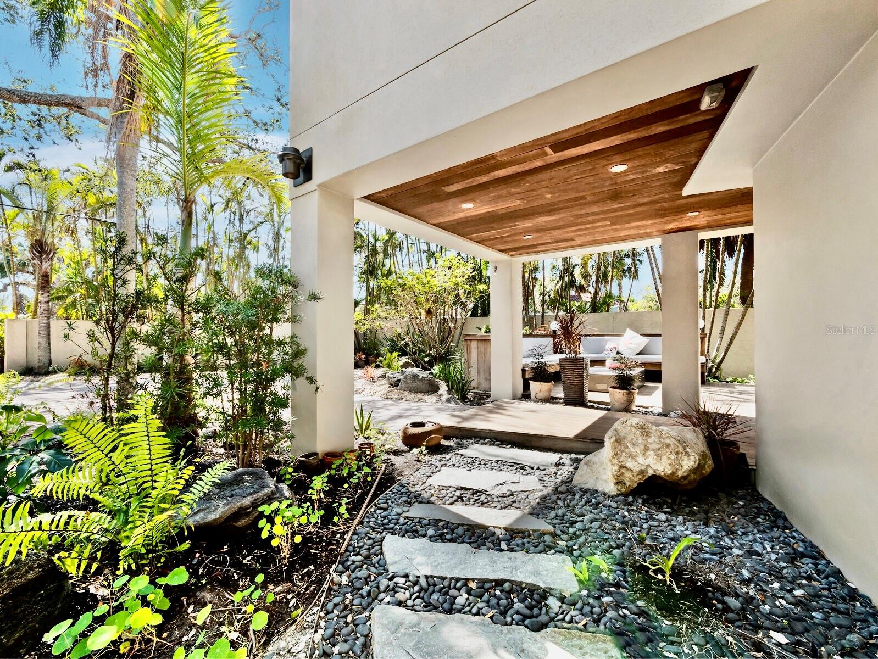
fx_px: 355
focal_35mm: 14
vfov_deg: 85.7
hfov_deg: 102.0
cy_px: 330
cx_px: 439
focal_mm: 7
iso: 400
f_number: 11
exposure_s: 1/100
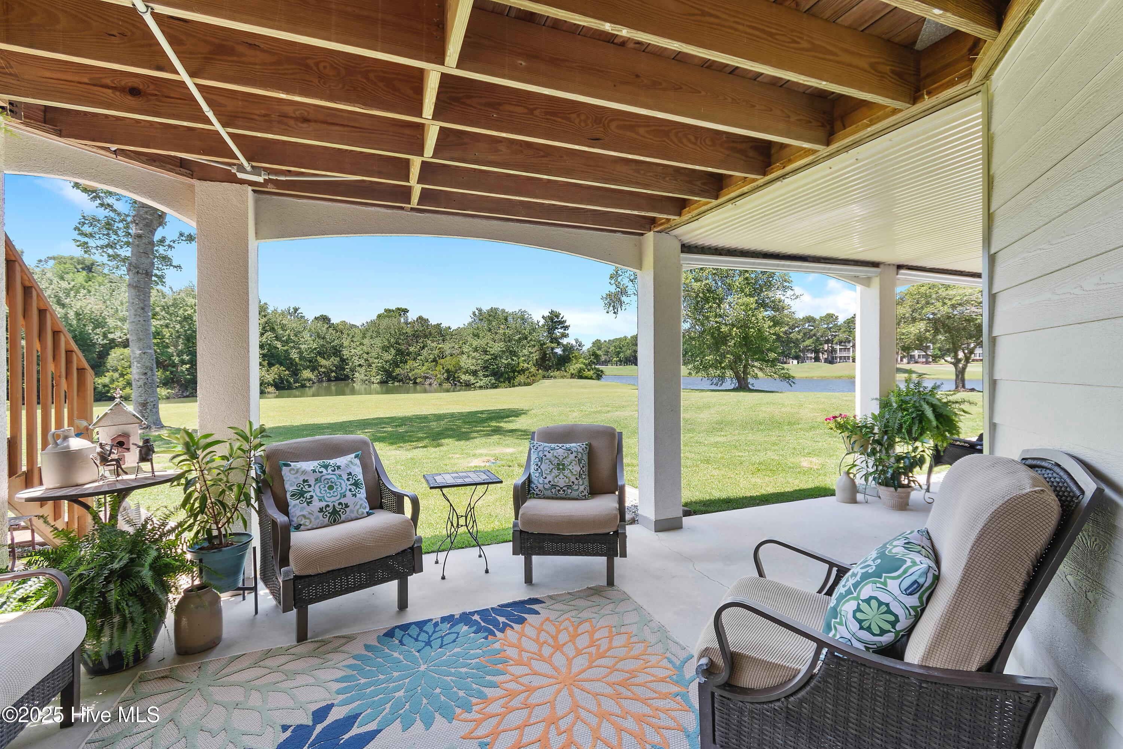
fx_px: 468
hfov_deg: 100.4
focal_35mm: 15
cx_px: 562
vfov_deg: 77.3
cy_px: 374
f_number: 4.5
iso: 100
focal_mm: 10
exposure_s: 1/20
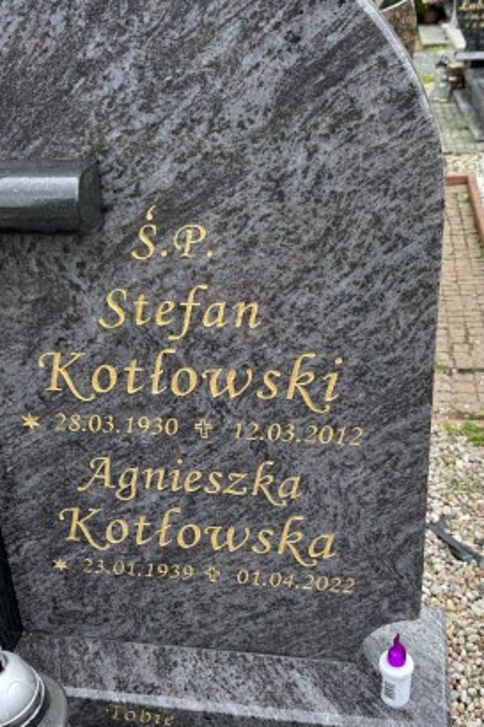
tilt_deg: -30.3
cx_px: 262
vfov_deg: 49.6
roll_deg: +2.6
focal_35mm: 39
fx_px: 787
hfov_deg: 34.2
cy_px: 360
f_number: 1.78
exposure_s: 1/513
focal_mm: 6.86
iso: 80
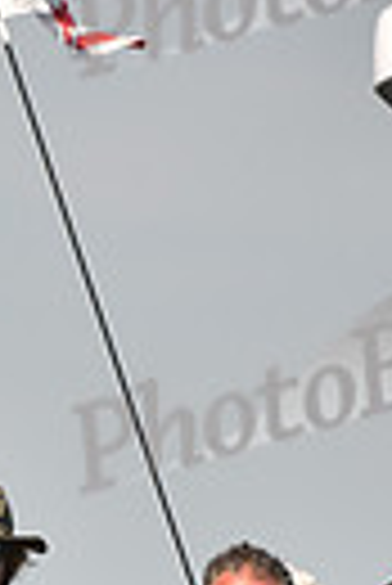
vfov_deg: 2.4
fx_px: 14139
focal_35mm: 868
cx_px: -158
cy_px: 673
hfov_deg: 1.6
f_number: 3.5
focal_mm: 195
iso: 250
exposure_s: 1/1250
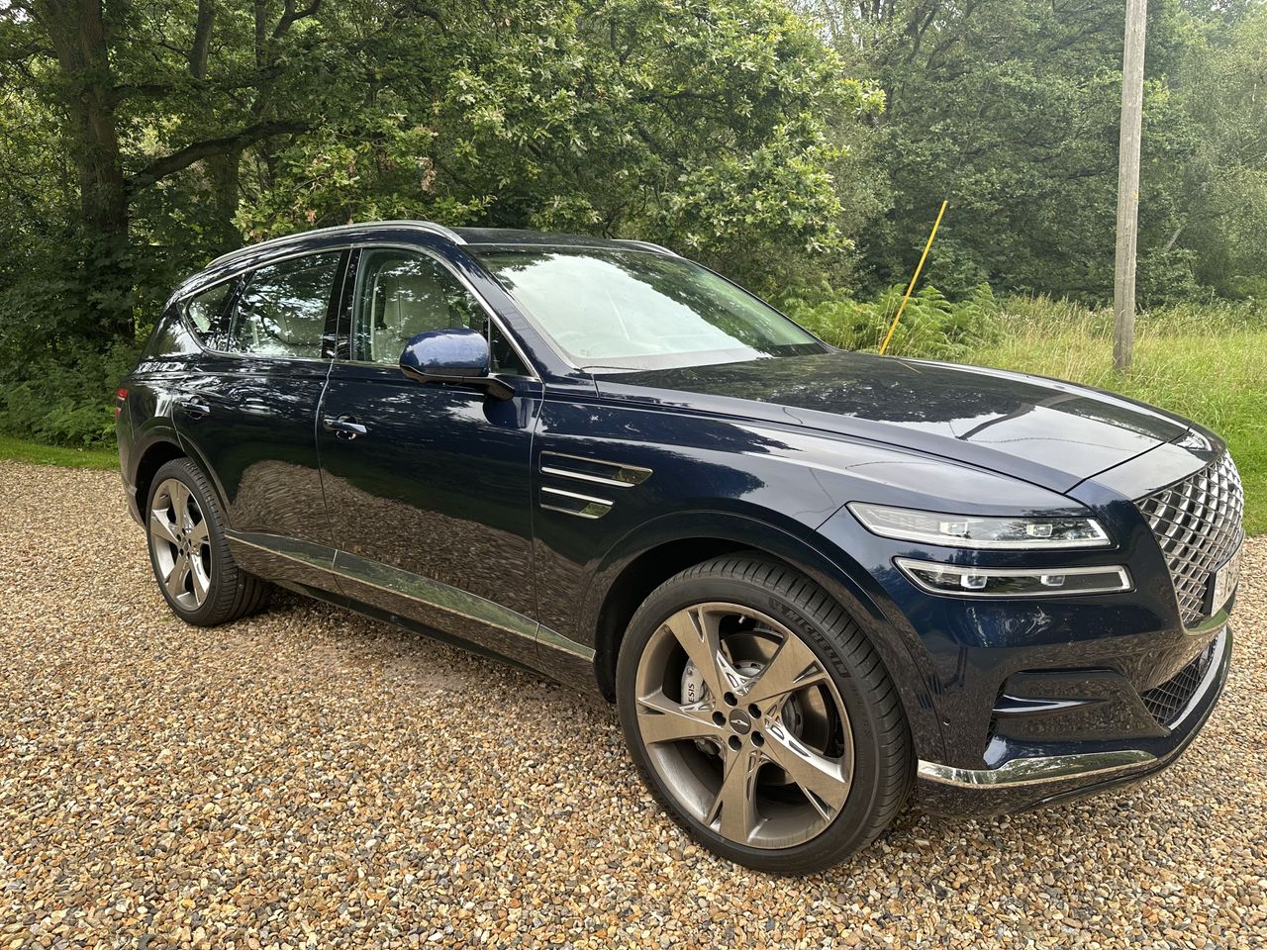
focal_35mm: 24
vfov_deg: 56.8
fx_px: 878
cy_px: 475
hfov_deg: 71.6
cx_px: 634
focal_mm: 6.86
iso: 64
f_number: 1.78
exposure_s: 1/195
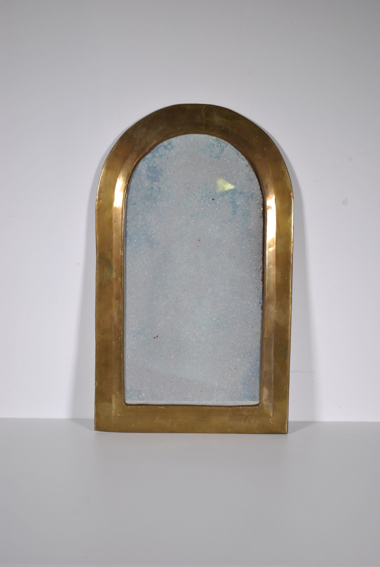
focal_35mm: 48
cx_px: 190
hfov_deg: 28.2
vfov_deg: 41.1
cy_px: 284
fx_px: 758
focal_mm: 32
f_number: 4.8
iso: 200
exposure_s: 1/100
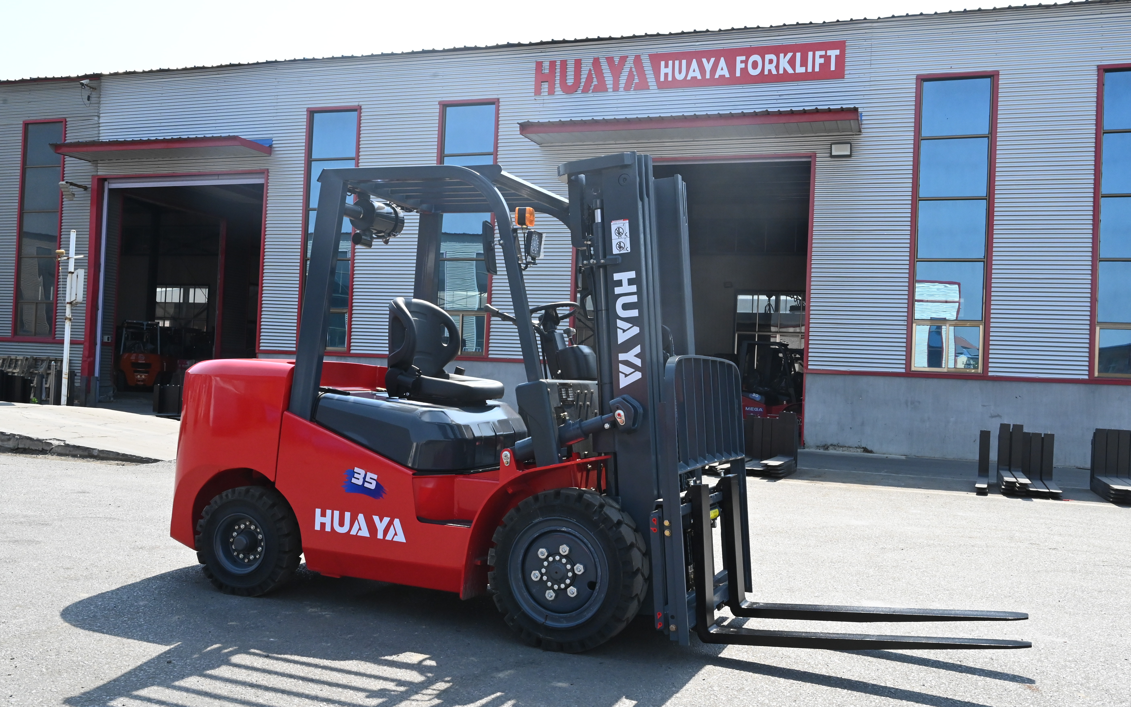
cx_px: 560
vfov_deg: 38.8
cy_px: 353
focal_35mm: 33
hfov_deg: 58.8
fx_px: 1003
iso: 2500
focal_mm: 29.5
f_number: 16
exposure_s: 1/800
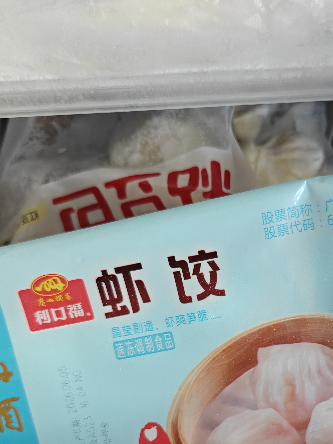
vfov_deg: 42.7
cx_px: 241
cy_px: 325
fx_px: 552
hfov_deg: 33.1
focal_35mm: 43
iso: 1600
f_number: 1.6
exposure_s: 1/300
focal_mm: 6.06
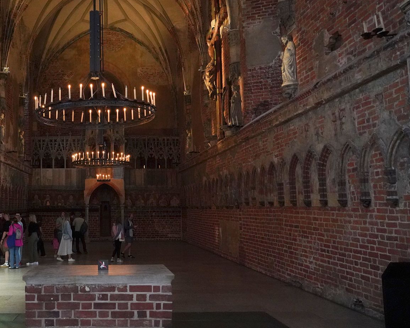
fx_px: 473
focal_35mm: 39
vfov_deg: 38.2
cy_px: 151
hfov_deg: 45.3
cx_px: 105
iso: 6400
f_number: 2.8
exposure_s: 1/80
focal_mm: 24
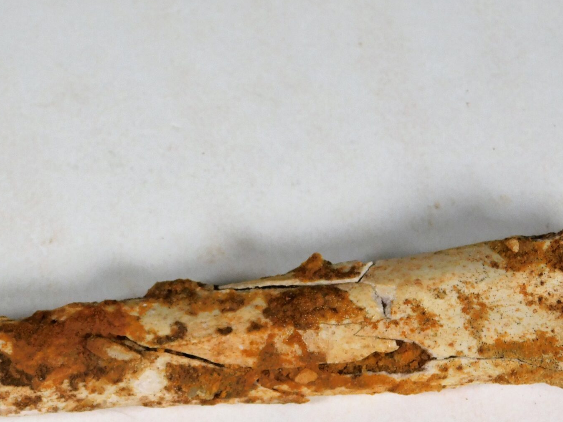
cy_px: 364
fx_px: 3058
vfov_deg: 7.9
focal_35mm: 188
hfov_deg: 10.5
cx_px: 150
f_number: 4.6
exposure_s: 1/320
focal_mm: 17.6
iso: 125
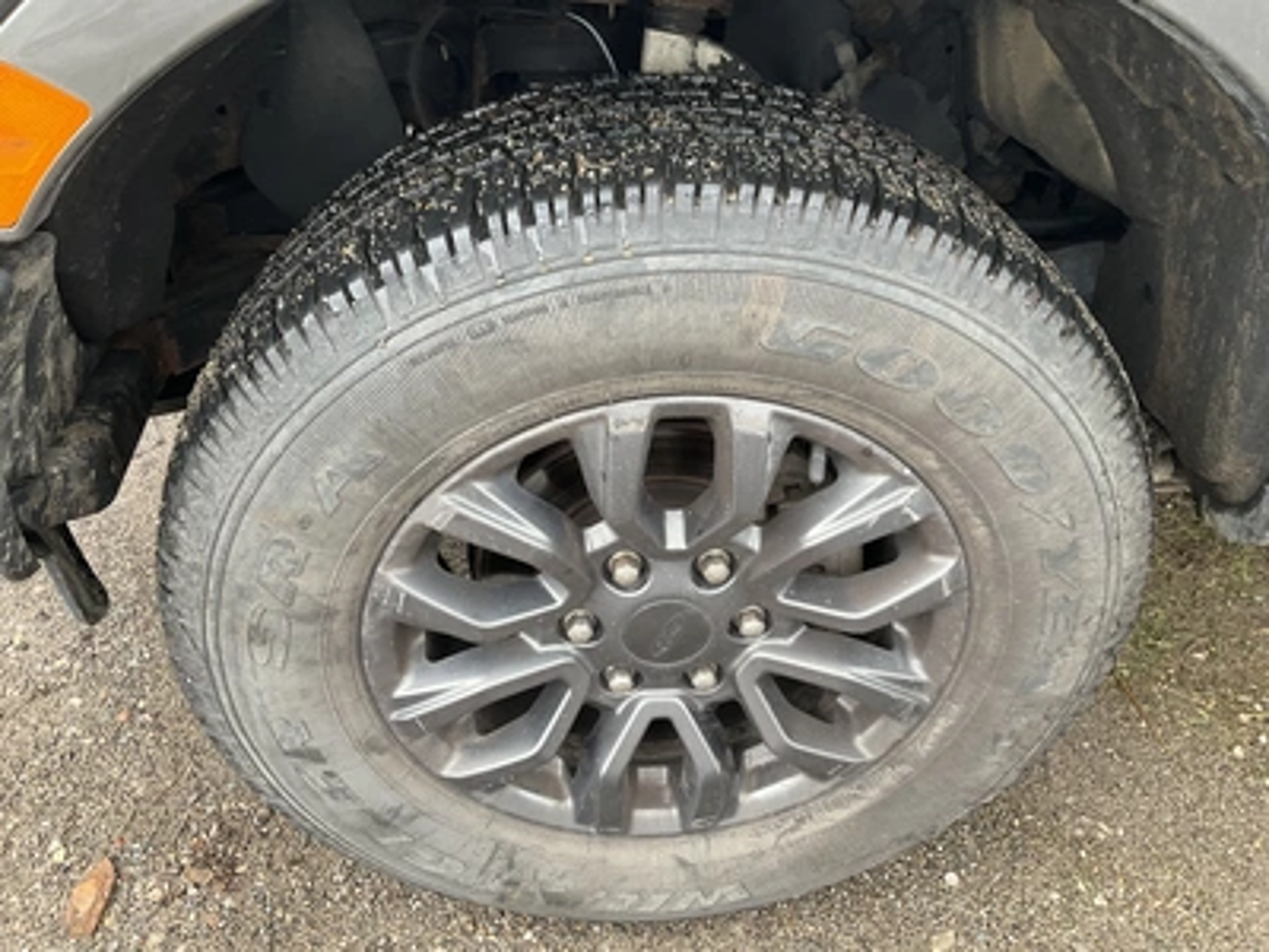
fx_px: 1063
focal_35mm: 29
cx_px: 634
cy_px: 476
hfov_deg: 61.7
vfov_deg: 48.2
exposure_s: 1/122
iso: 50
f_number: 1.8
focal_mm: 3
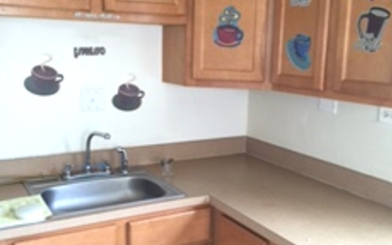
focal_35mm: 32
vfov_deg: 39.3
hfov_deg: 59.7
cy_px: 138
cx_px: 189
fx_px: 342
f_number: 2.2
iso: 32
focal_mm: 4.15
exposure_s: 1/15
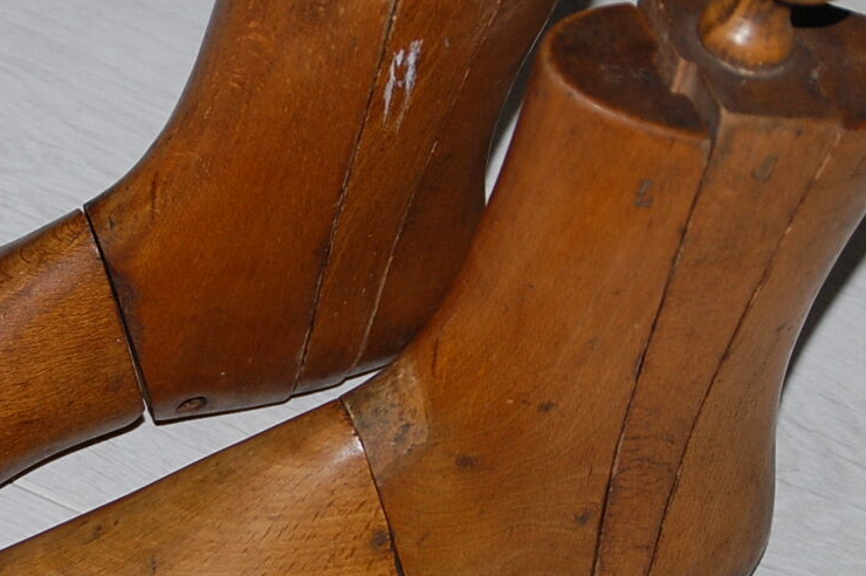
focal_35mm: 128
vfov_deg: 10.7
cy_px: 293
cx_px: 180
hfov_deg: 15.9
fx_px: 3076
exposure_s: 1/60
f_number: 4.5
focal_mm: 42
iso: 400
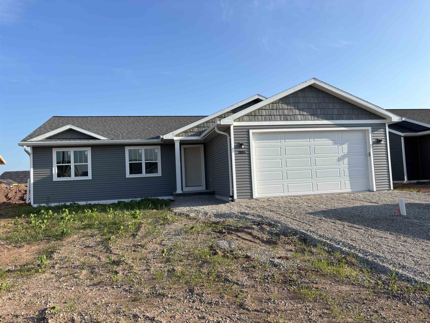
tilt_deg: +2.3
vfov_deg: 53.1
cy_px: 162
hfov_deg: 67.3
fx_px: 323
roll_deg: +2.6
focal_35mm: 26
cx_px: 215
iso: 50
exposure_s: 1/2451
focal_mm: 5.96
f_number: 1.6
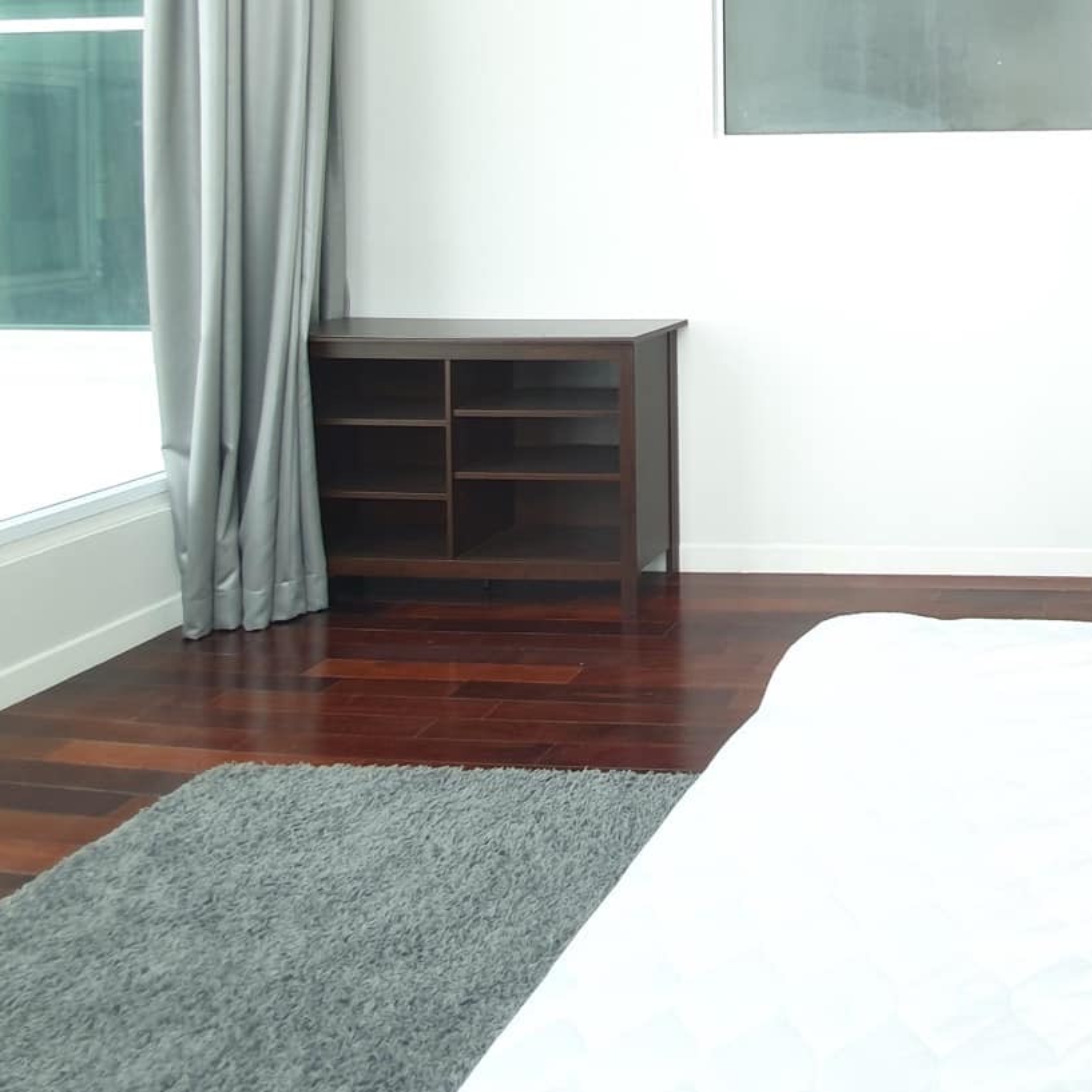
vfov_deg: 53.8
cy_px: 171
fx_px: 964
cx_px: 1101
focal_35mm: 27
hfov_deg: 48.3
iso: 64
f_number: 2.2
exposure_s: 1/120
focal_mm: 1.8
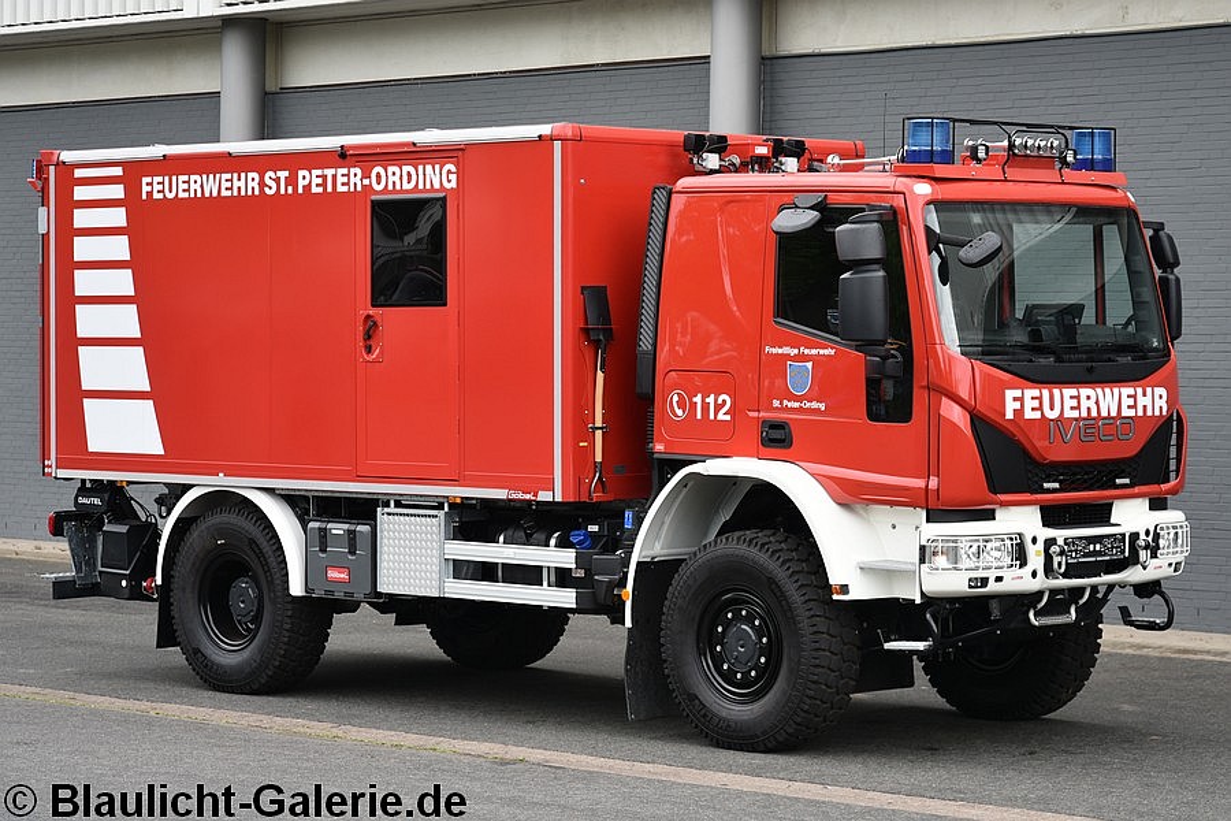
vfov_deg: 16.1
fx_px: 2906
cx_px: 616
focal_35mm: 85
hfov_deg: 23.9
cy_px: 410
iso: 400
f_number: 6.3
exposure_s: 1/160
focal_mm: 85
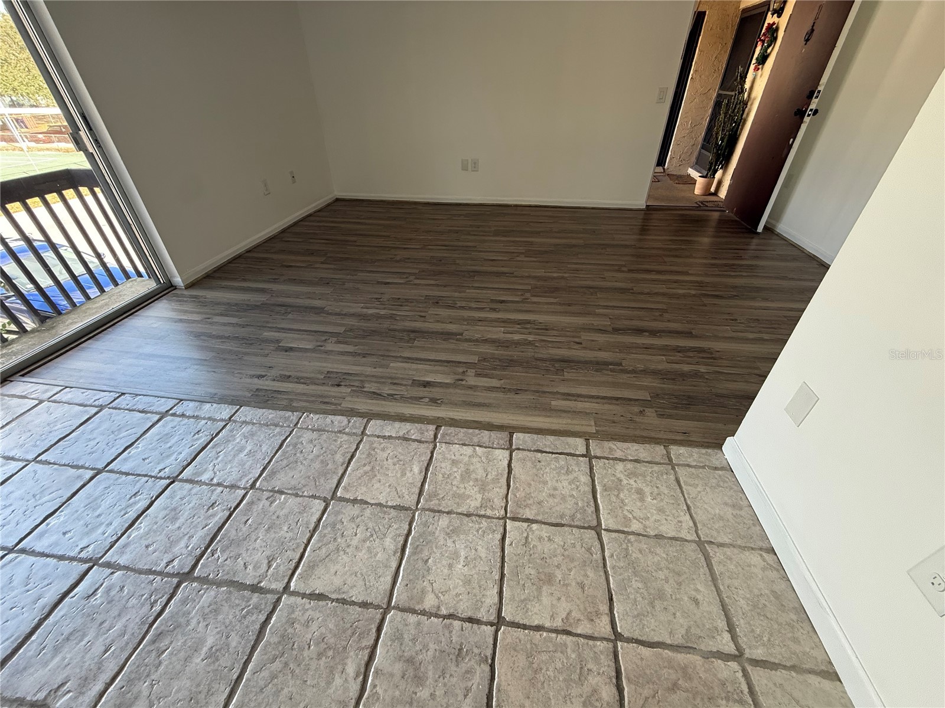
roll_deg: +0.6
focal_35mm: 14
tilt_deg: -35.1
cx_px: 472
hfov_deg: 102.1
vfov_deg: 85.7
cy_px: 354
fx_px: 382
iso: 125
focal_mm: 2.22
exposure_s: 1/99
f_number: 2.2
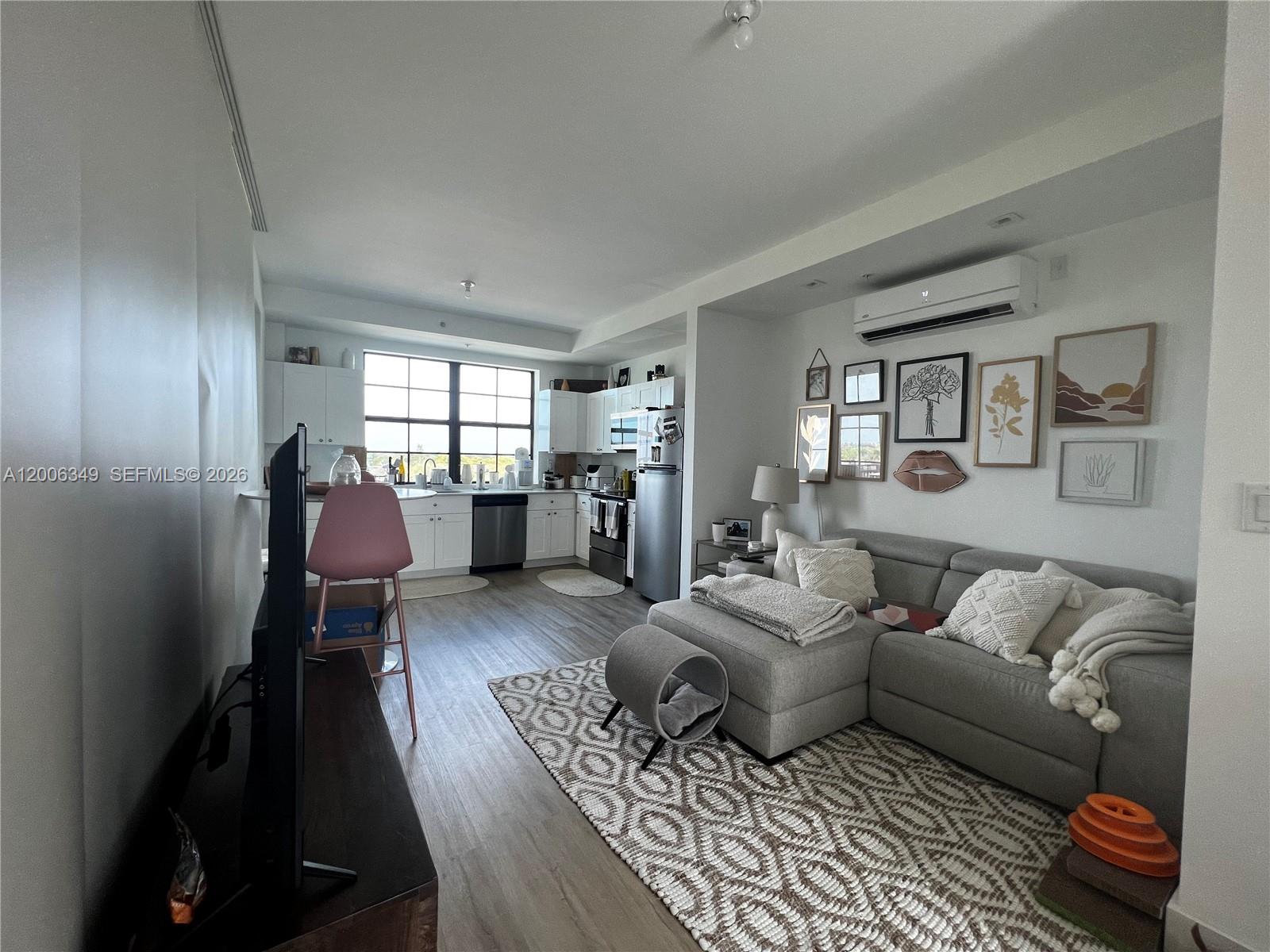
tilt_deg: -1.4
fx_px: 477
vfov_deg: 89.9
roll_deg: -0.4
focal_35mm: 13
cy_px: 476
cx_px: 635
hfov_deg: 106.2
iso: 80
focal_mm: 1.57
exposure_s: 1/122
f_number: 1.8
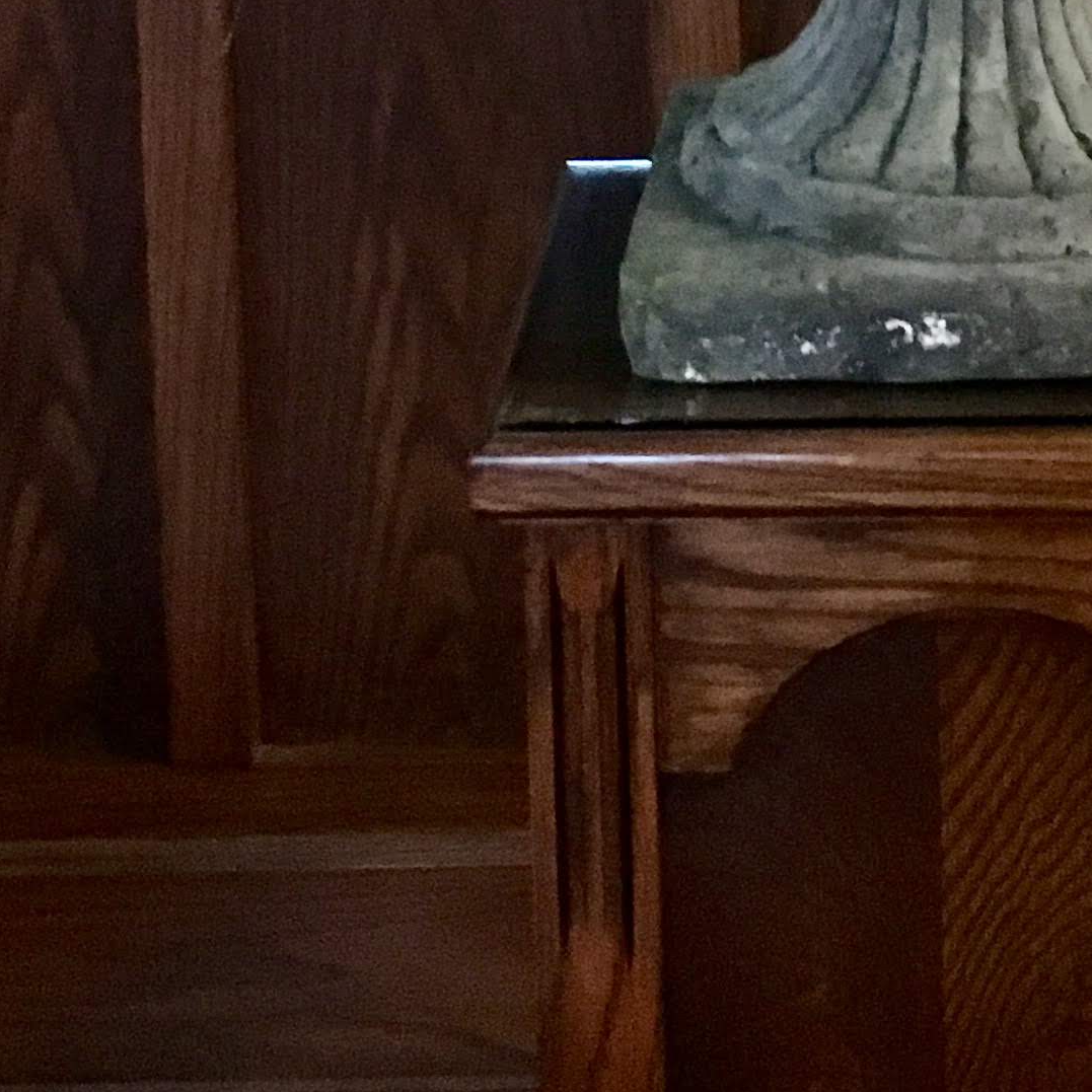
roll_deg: +1.7
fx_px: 3426
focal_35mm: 96
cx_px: 784
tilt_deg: -12.0
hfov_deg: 18.0
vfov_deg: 17.1
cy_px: -301
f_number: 2.2
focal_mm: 4.15
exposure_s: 1/15
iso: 320
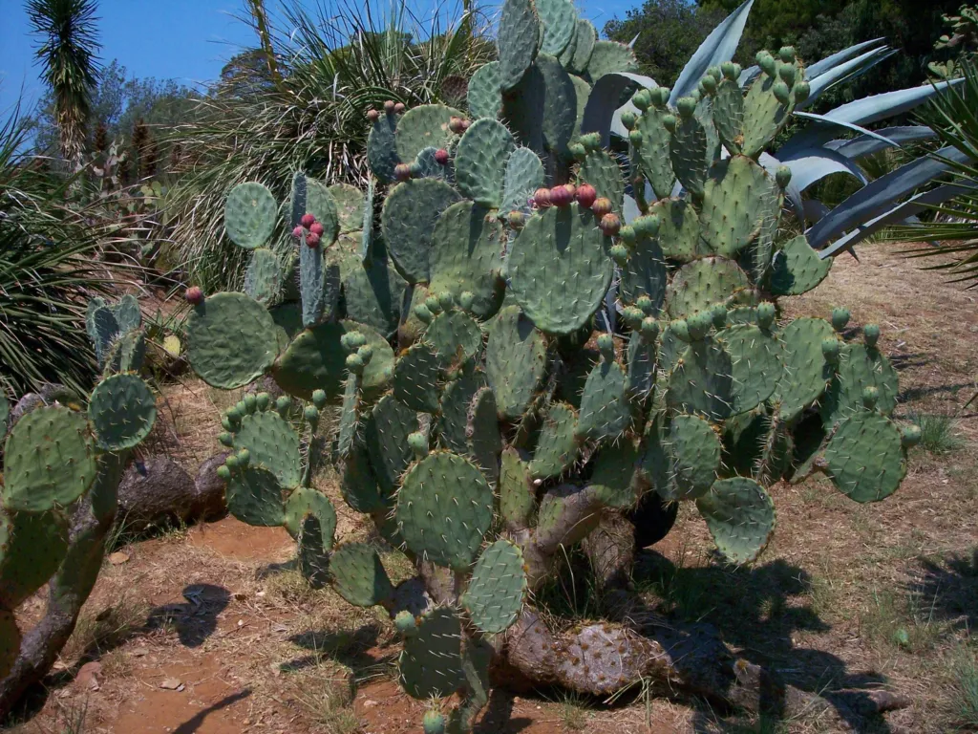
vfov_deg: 36.8
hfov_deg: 47.9
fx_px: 1102
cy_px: 367
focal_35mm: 39
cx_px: 489
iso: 200
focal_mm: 8
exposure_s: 1/1000
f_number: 5.6
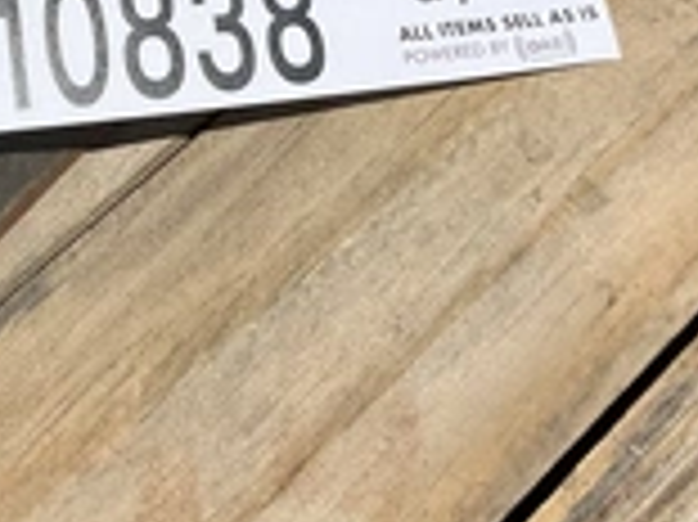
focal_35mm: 75
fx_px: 1511
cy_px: 9
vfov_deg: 19.1
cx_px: 324
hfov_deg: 26.0
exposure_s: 1/3788
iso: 25
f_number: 1.8
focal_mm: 3
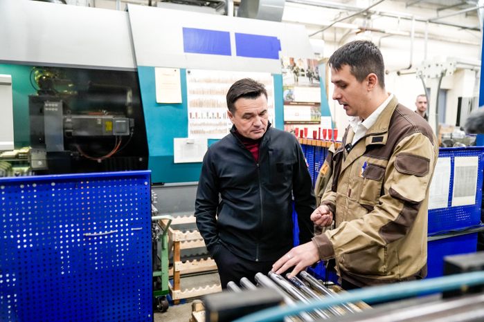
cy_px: 161
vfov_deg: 45.0
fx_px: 390
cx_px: 242
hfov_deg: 63.7
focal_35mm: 29
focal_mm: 29
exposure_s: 1/200
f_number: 2.8
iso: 2500
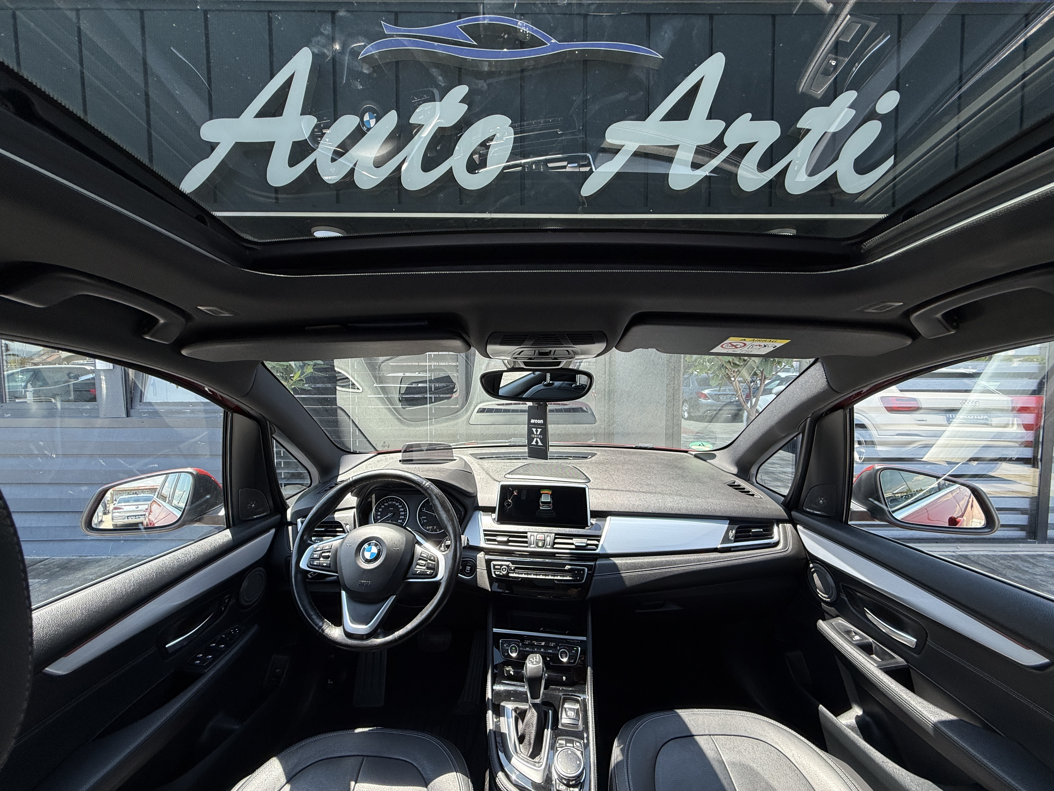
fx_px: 426
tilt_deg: -3.1
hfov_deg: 102.1
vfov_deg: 85.7
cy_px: 396
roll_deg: -0.2
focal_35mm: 14
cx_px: 527
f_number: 2.2
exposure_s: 1/193
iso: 50
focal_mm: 2.22
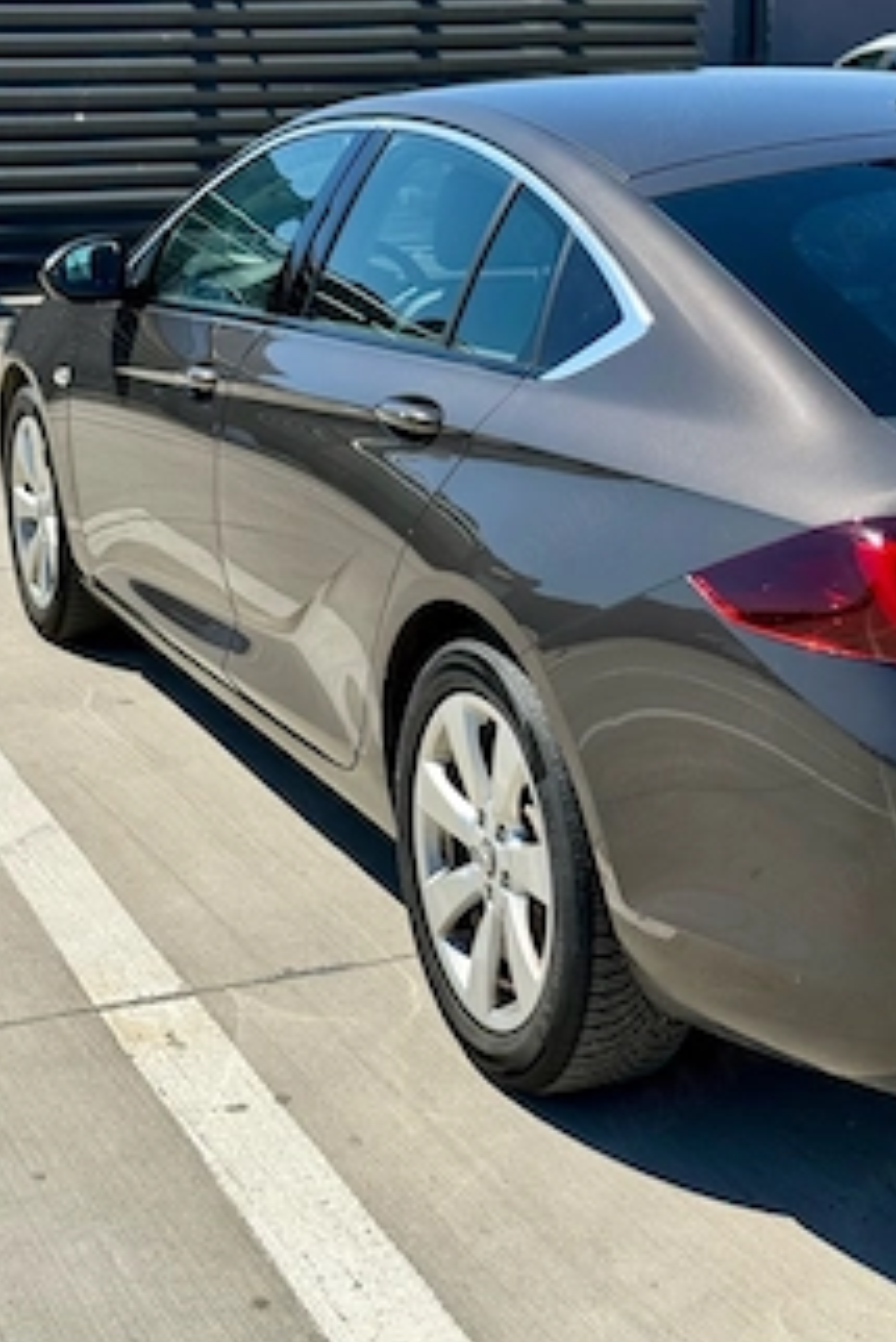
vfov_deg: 32.3
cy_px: 525
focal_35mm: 62
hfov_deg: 21.9
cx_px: 400
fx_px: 2312
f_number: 1.78
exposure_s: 1/5587
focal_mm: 6.76
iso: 80
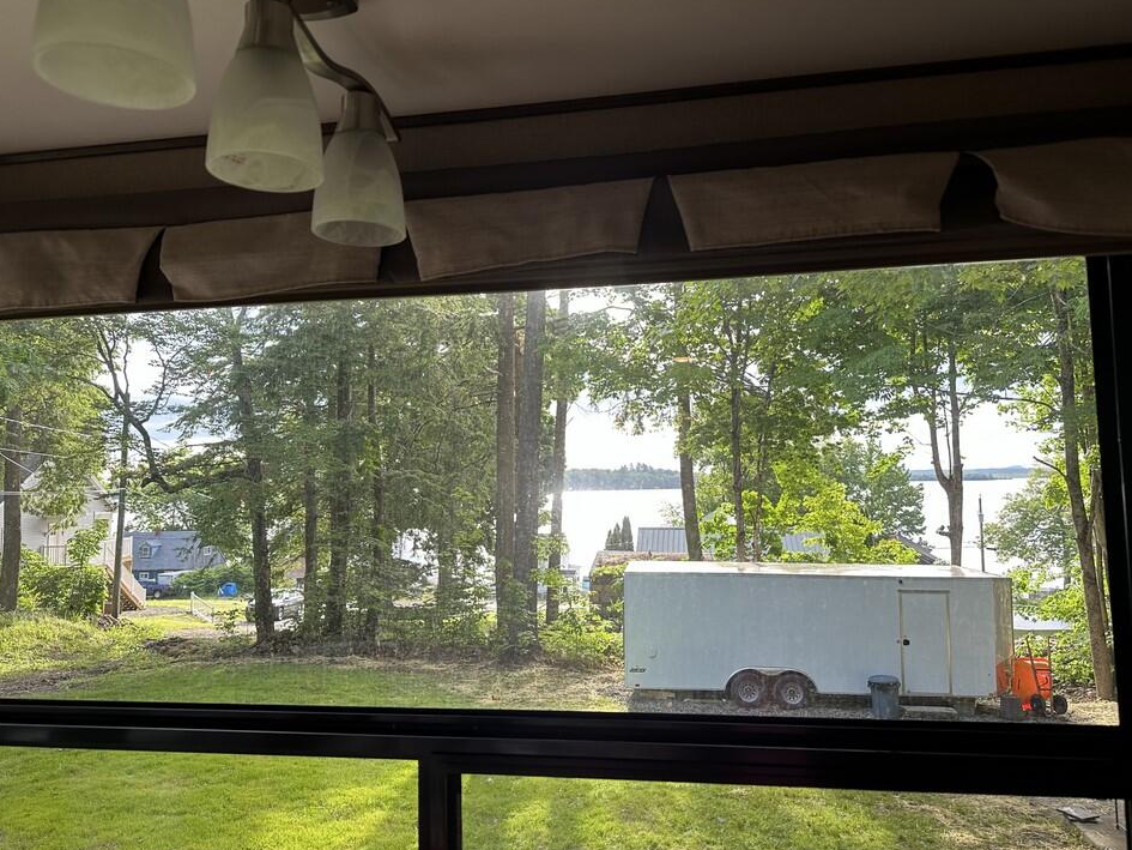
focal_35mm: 26
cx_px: 595
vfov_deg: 53.0
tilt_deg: +4.8
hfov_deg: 67.3
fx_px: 850
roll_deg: +0.4
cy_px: 396
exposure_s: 1/121
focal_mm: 6.86
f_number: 1.78
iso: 100
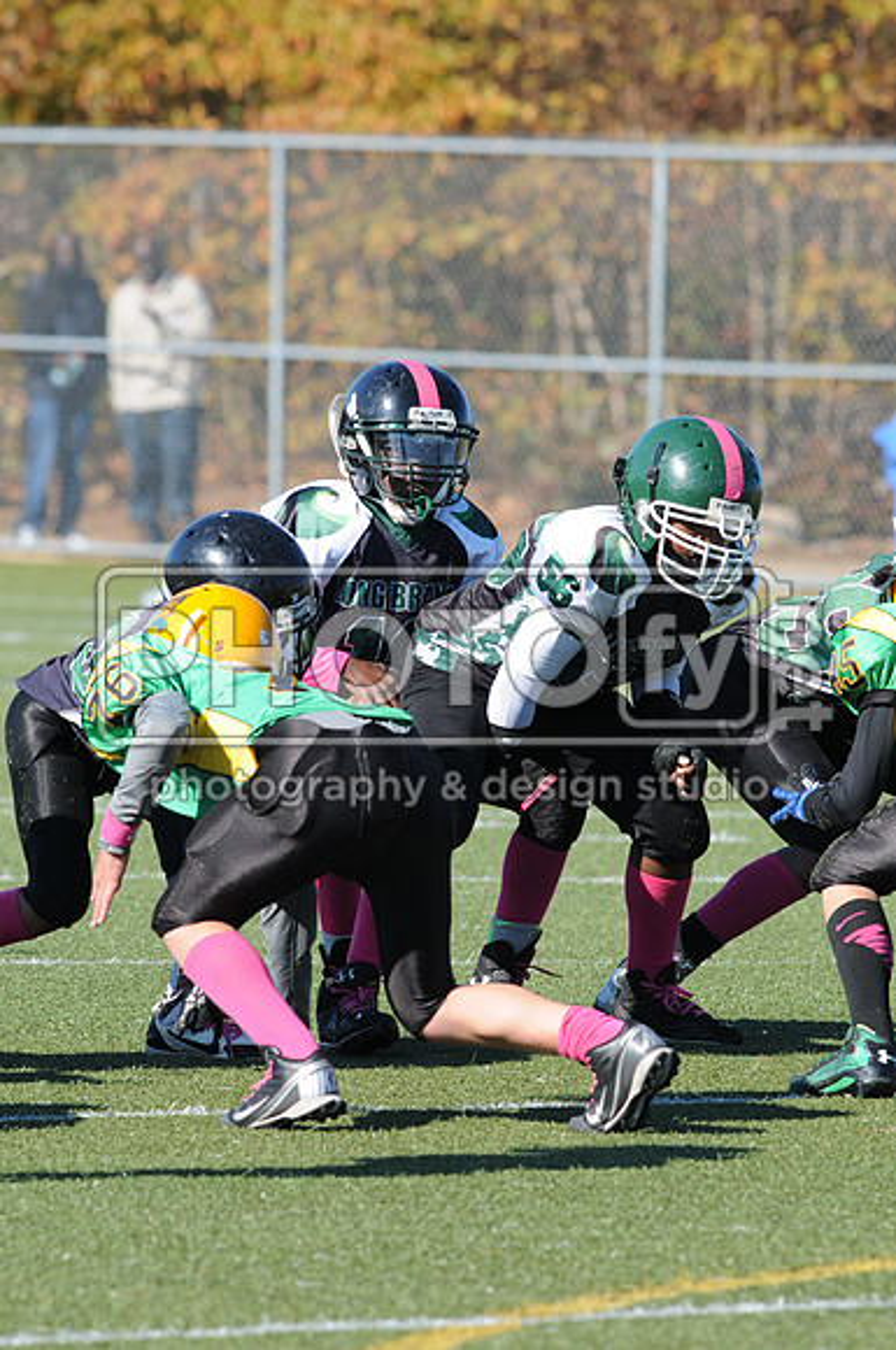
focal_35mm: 450
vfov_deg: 4.6
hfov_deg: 3.0
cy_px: 675
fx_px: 16849
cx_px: 448
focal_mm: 300
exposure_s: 1/500
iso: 200
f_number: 6.3
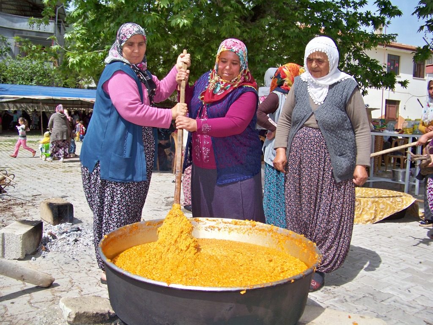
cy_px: 162
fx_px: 413
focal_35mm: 33
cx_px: 216
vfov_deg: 42.9
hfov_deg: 55.4
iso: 64
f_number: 2.8
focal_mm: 5.85
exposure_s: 1/1000
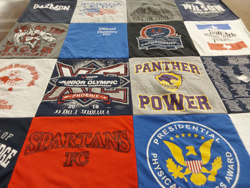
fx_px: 202
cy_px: 94
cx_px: 125
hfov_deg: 63.4
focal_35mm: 28
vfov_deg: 49.7
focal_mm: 2.91
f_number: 1.9
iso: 160
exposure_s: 1/60
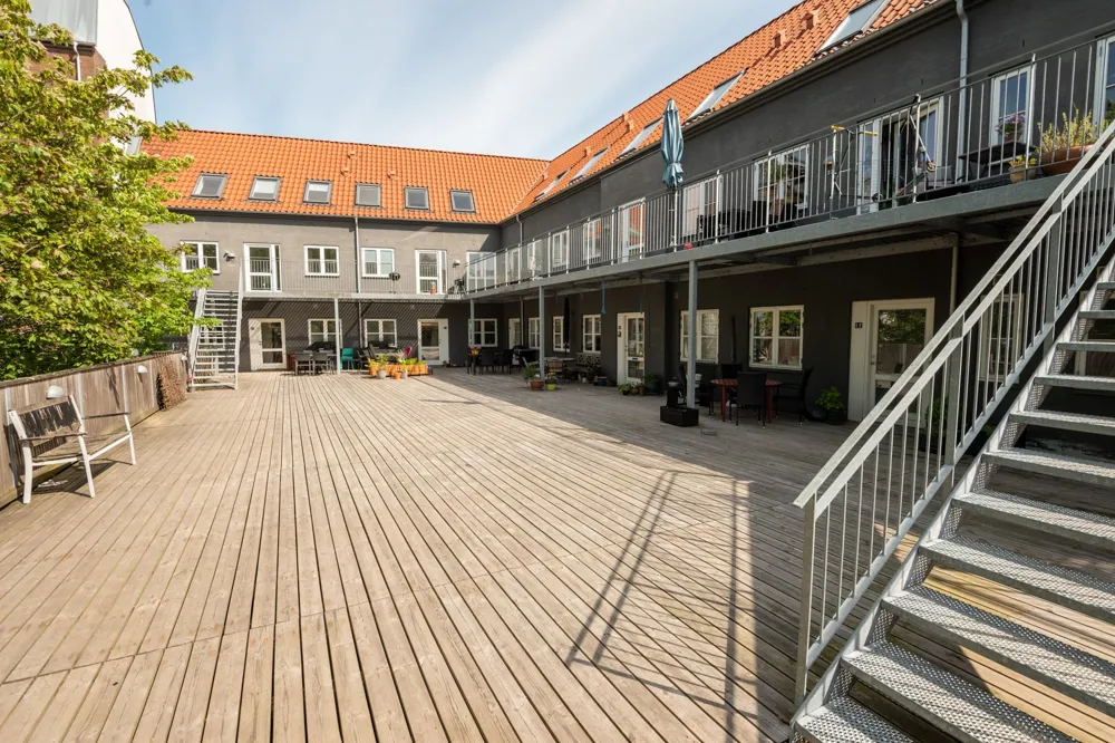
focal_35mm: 16
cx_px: 558
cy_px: 372
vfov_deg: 73.7
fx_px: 495
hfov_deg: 96.8
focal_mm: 16
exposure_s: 1/80
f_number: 10
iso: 100
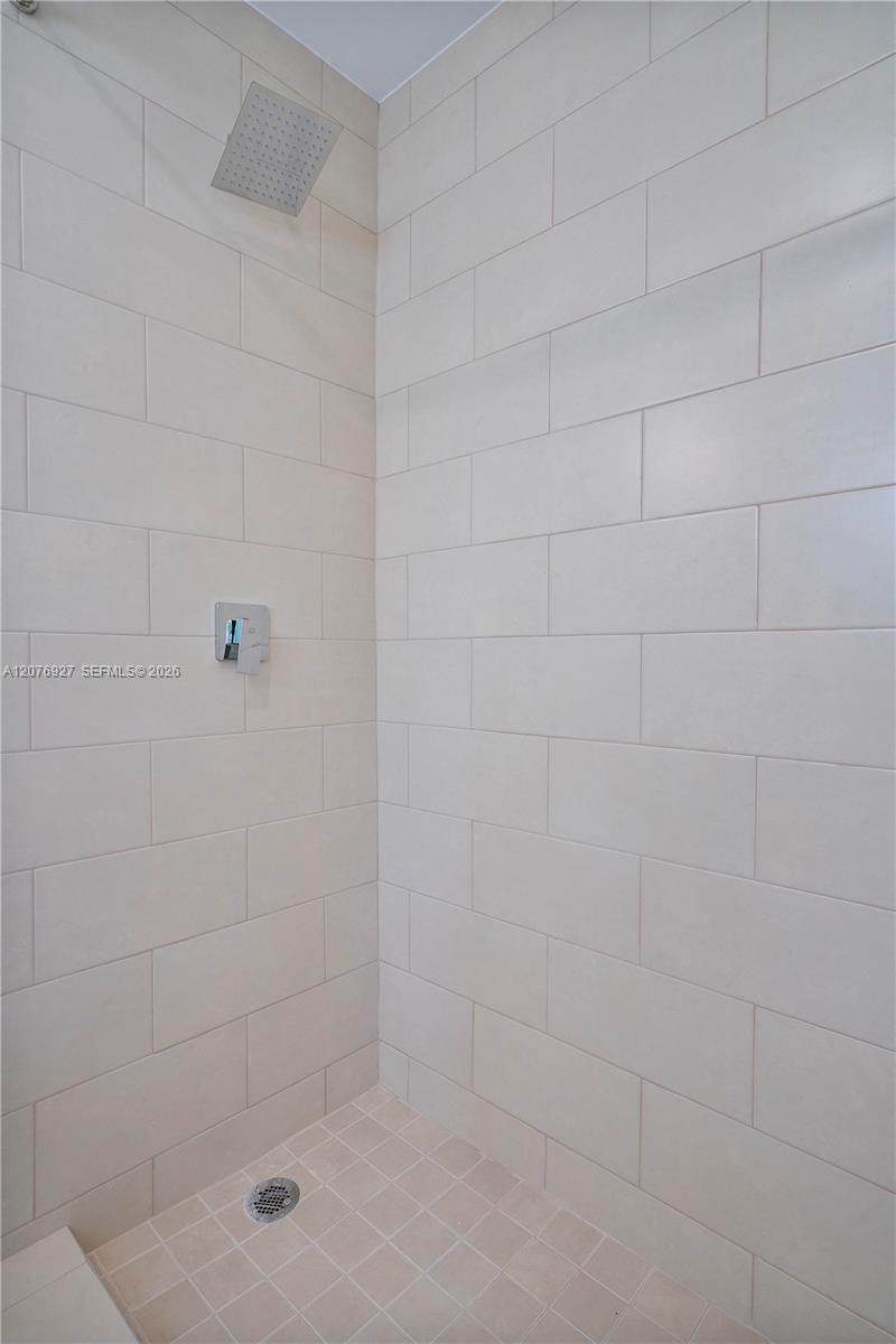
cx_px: 448
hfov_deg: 67.4
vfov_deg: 90.0
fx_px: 672
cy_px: 672
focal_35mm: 18
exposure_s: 1/25
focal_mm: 18
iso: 500
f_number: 10
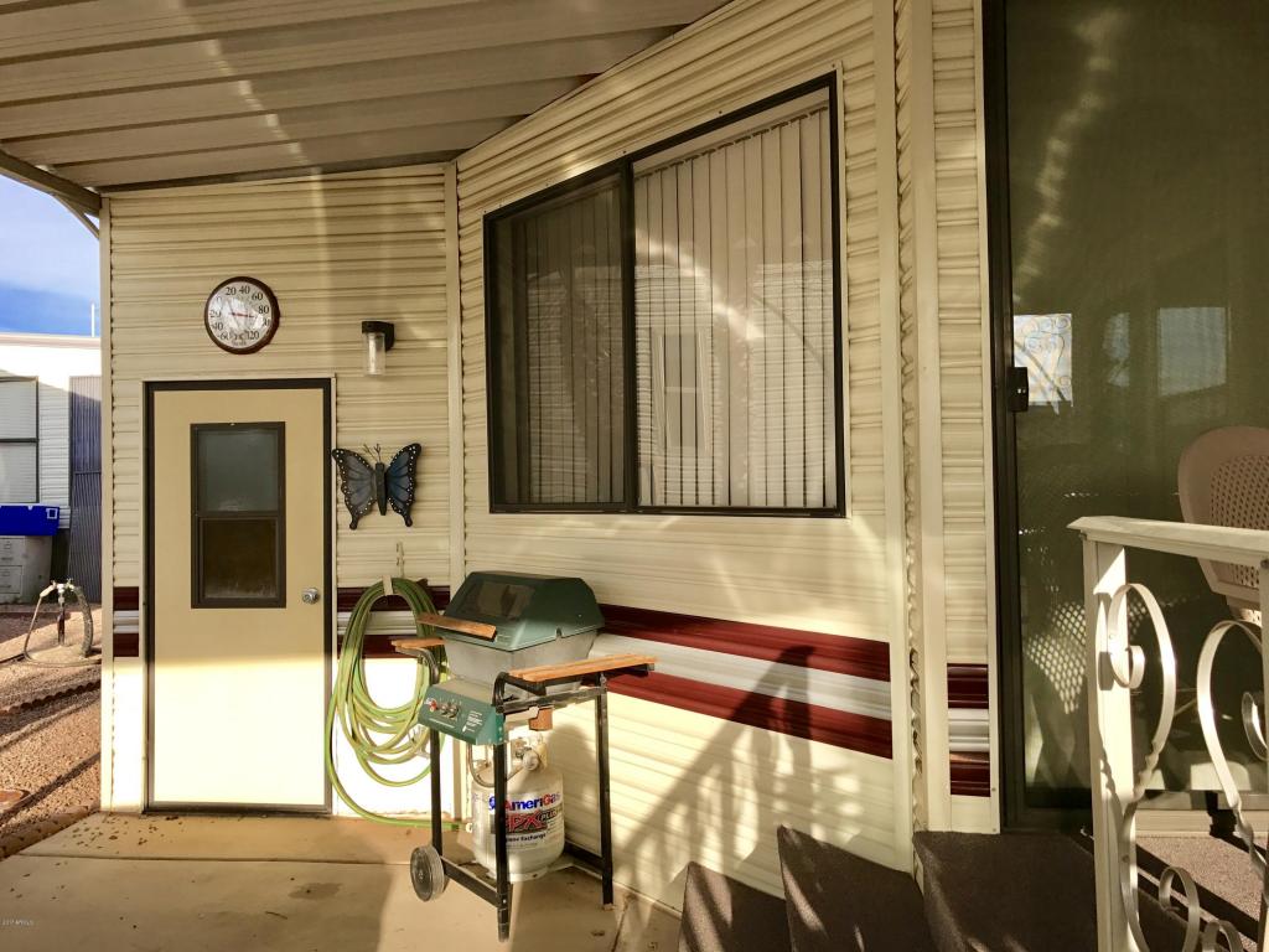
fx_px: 1026
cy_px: 476
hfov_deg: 63.4
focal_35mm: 28
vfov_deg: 49.7
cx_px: 634
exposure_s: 1/1227
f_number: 1.8
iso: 20
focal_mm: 3.99
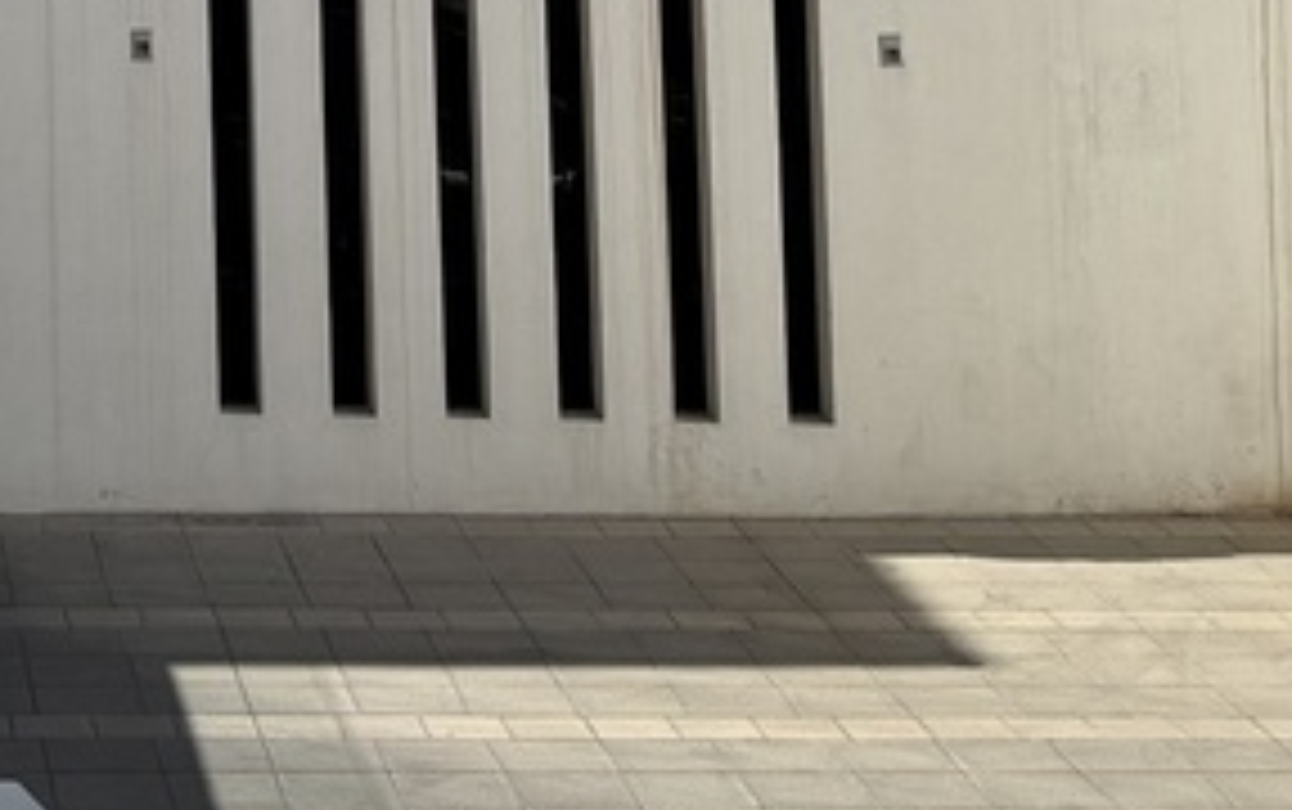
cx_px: -452
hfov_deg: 16.5
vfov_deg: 10.1
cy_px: -914
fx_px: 4159
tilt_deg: +5.6
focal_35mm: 118
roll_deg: -0.3
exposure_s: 1/4167
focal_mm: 6.76
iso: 80
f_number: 1.78
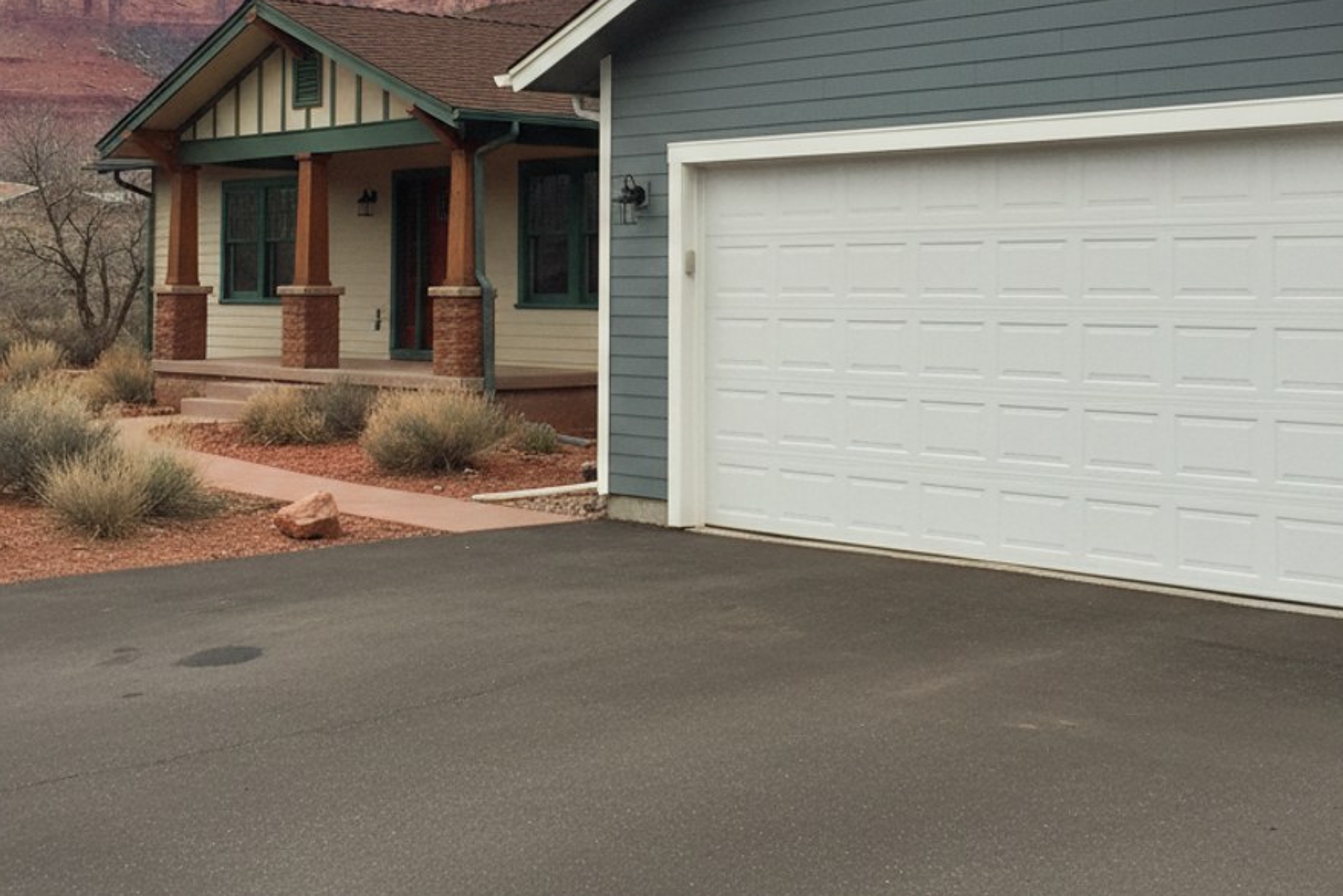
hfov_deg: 51.9
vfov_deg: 35.1
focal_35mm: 37
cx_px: 636
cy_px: 208
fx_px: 1380
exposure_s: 1/280
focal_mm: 5.7
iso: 1172
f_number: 1.6
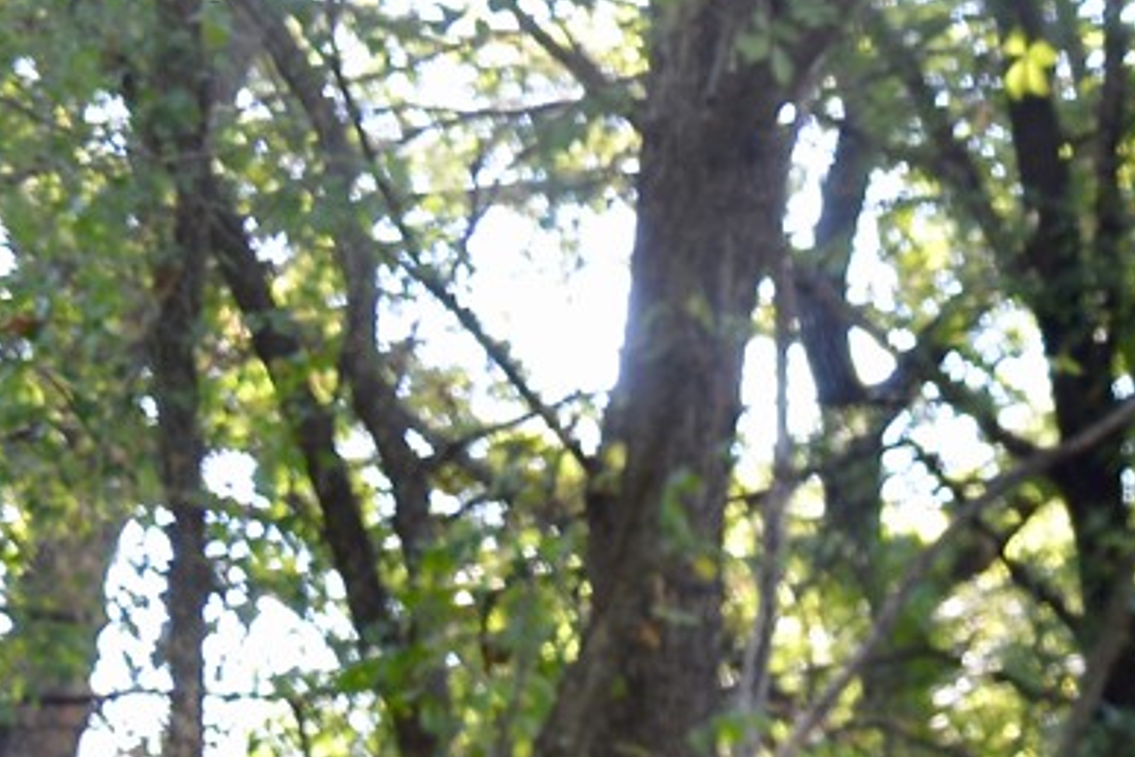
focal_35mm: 184
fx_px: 5801
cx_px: 2752
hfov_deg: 9.8
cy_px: 1670
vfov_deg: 7.1
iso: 320
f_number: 3.8
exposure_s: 1/100
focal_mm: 35
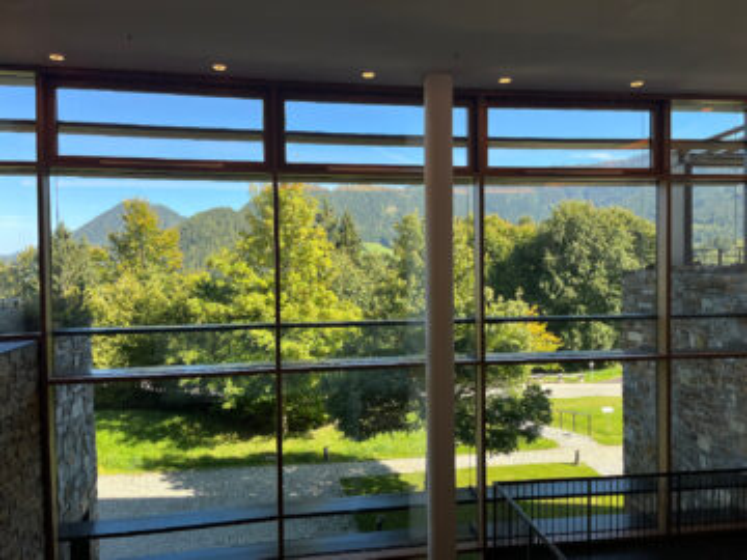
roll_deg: +0.0
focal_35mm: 26
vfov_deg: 53.1
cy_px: 280
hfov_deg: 67.3
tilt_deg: -2.1
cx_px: 374
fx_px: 561
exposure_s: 1/529
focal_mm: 5.1
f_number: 1.6
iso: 50
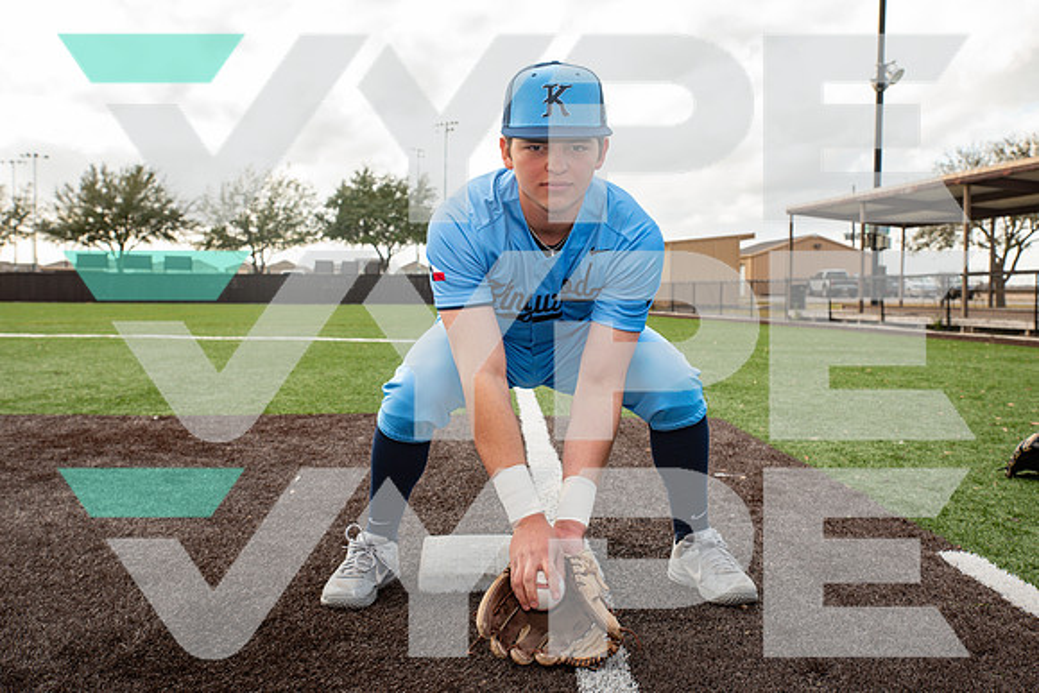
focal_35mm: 40
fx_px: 1155
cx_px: 520
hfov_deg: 48.4
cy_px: 346
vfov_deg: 33.4
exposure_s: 1/320
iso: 400
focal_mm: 40
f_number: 7.1
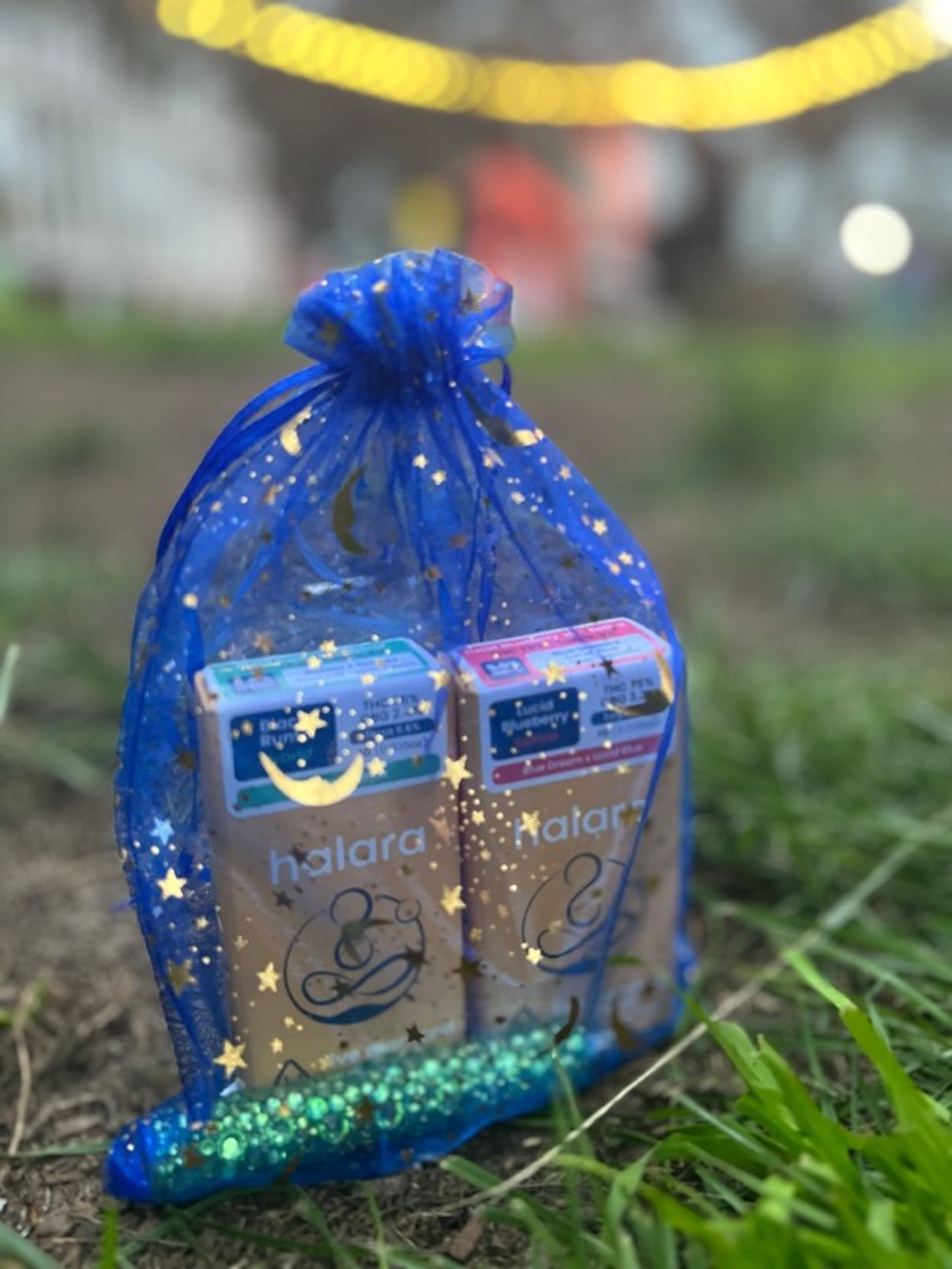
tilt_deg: -15.9
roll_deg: +1.6
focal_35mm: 26
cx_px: 476
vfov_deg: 67.3
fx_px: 953
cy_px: 634
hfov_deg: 53.1
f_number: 1.5
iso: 400
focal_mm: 5.7
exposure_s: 1/40
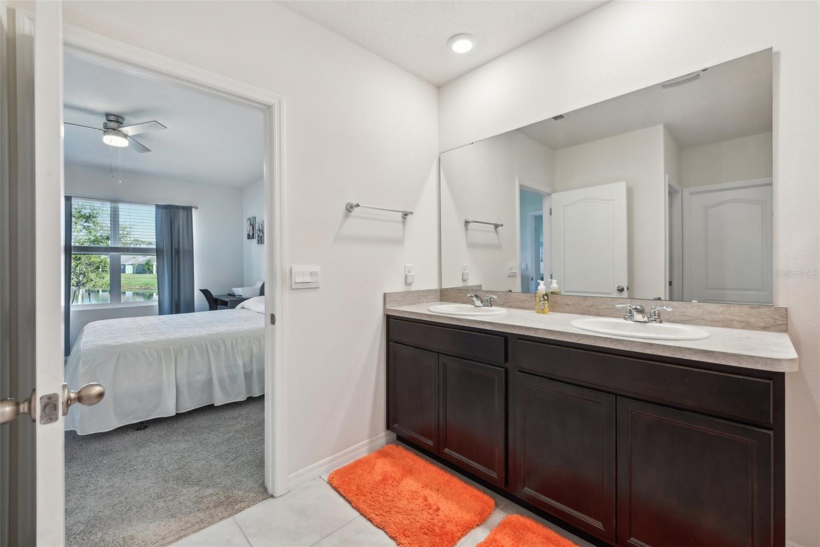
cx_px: 410
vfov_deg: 77.3
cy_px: 274
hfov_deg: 100.4
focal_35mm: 15
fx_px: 342
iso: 400
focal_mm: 15
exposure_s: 1/8
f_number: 8
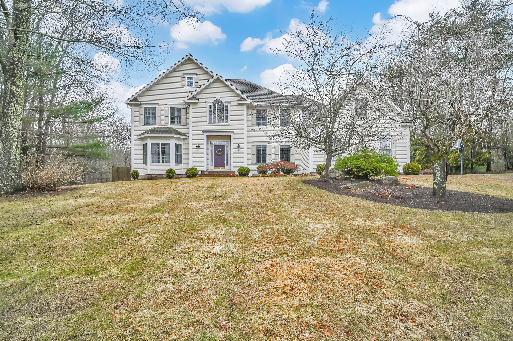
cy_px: 170
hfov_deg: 96.8
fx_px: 228
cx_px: 256
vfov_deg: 73.7
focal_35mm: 16
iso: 800
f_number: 11
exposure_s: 1/320
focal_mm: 16
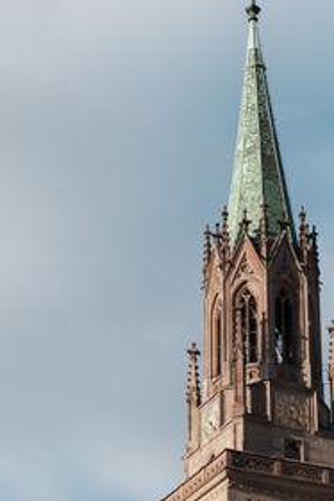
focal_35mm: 117
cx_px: 244
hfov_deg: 11.7
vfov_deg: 17.4
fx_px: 1626
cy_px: 360
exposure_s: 1/500
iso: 200
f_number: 6.4
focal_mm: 42.5
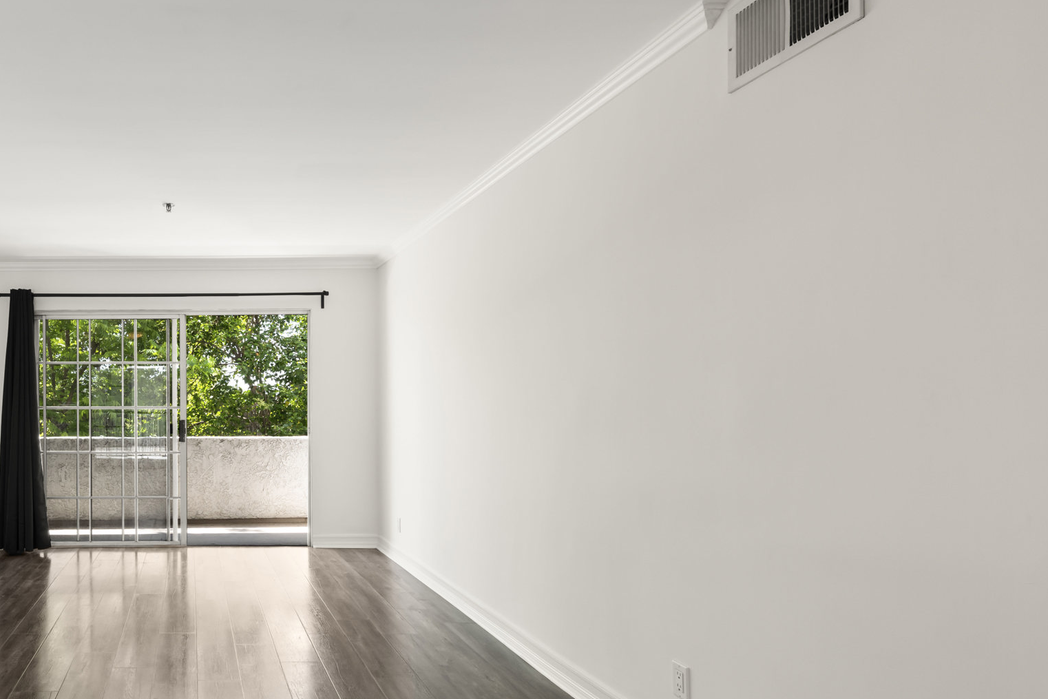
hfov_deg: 68.0
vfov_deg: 54.9
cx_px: 193
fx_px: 670
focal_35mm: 23
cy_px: 401
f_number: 9.5
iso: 200
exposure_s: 1/4
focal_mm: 14
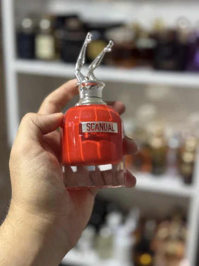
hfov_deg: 30.3
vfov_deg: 39.6
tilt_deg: -15.2
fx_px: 368
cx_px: 100
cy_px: 133
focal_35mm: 48
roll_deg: -2.4
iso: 200
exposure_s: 1/50
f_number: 1.78
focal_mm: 6.76
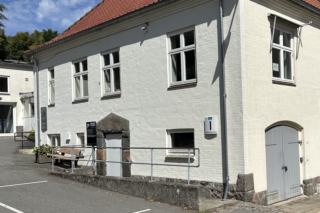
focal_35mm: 40
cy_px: 120
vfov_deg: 33.4
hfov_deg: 47.4
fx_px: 355
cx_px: 222
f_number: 1.78
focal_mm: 6.86
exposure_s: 1/10753
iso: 80
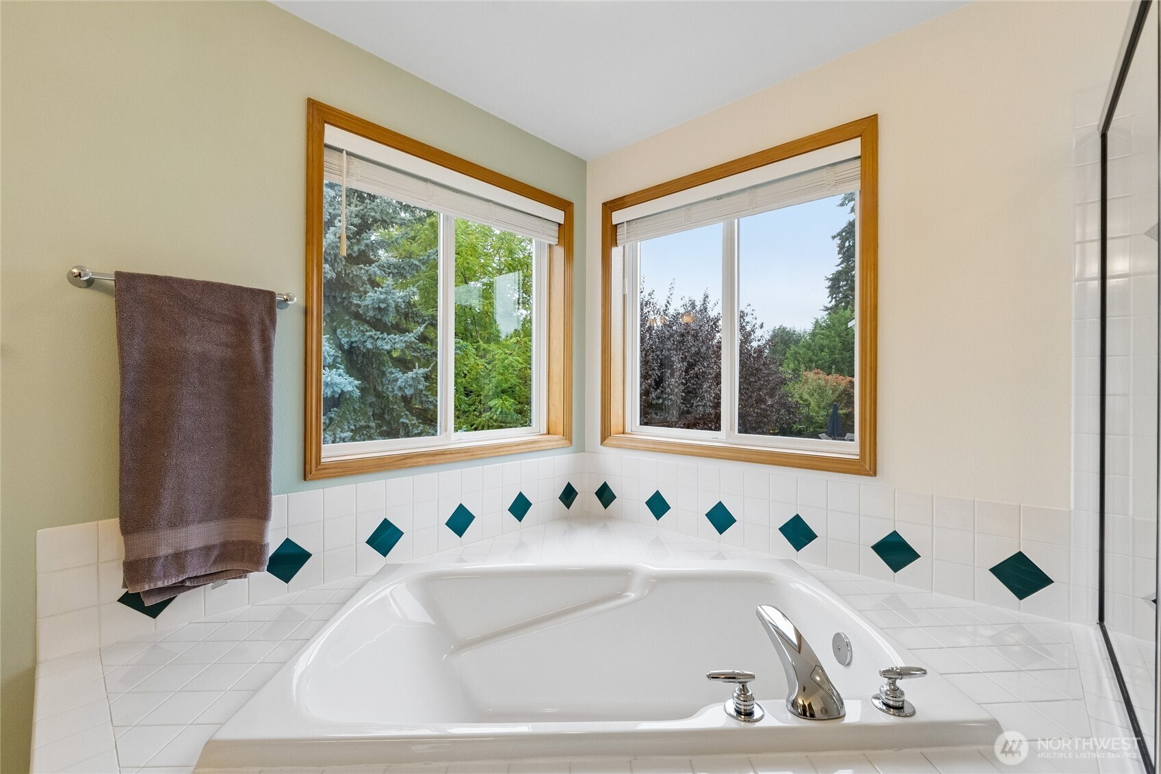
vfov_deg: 77.3
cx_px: 580
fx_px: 484
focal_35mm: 15
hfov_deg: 100.4
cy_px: 387
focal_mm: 10
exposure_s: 1/30
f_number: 9
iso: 500
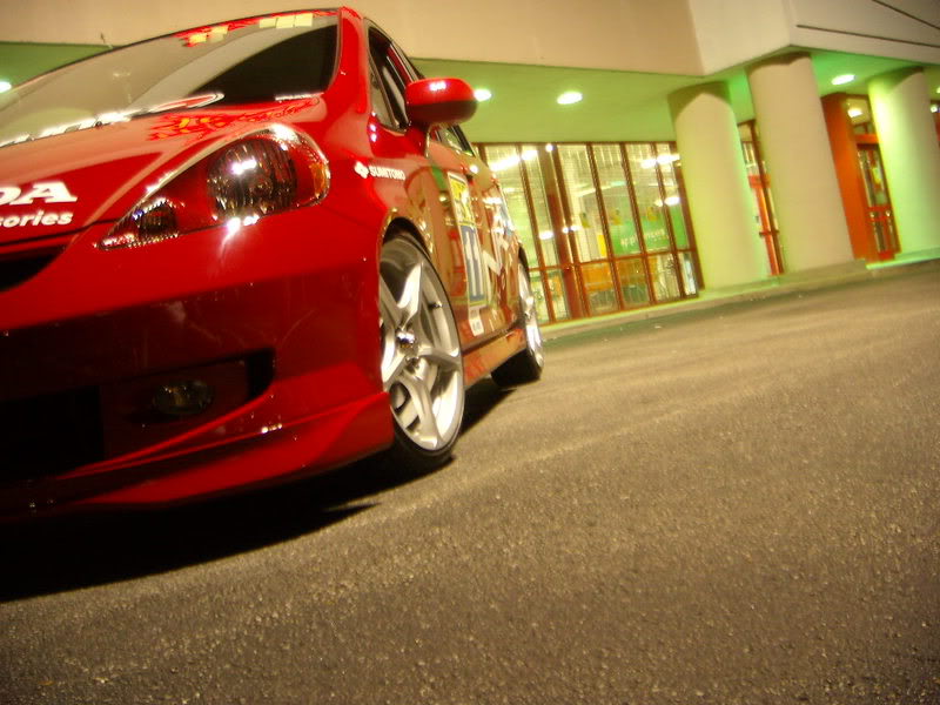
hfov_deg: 49.0
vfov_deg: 37.7
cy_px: 352
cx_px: 470
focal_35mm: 38
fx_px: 1032
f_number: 3.5
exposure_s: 1/4
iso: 123
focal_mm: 6.4
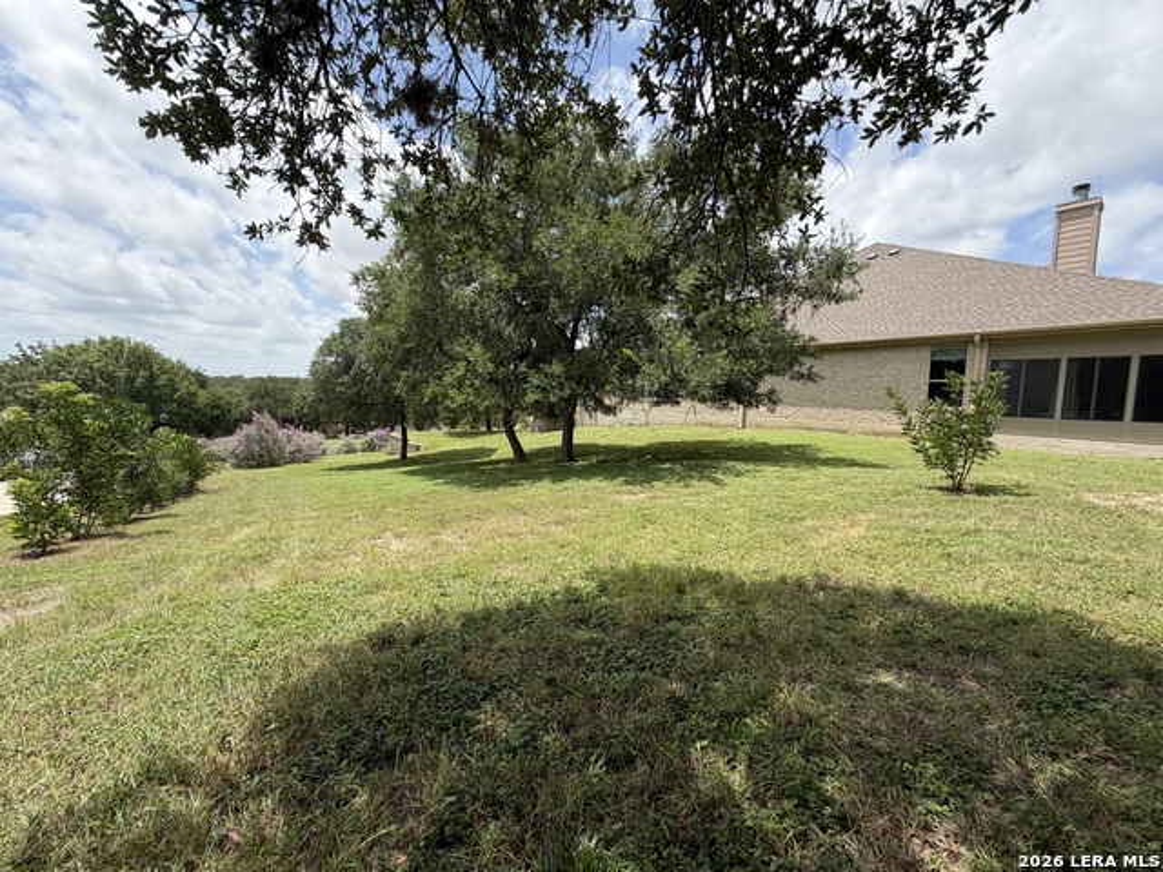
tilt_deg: -5.2
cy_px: 436
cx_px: 582
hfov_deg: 102.1
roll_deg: -0.1
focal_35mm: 14
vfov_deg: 85.7
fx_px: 470
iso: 25
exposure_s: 1/770
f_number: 2.2
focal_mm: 2.22
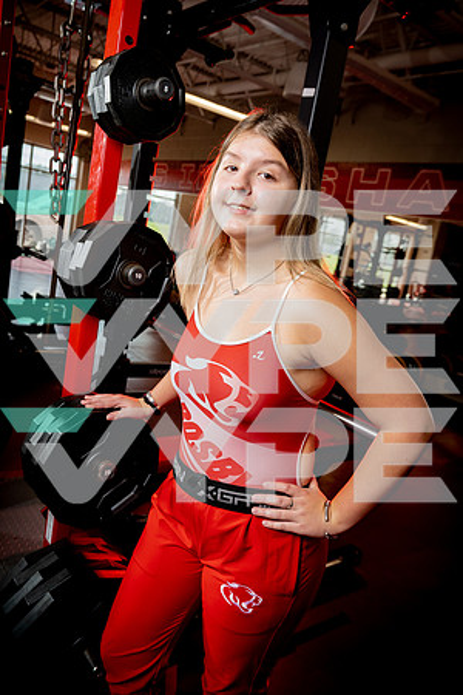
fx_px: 540
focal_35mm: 28
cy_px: 348
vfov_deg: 65.5
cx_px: 232
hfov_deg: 46.4
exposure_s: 1/250
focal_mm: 28
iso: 400
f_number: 4.5
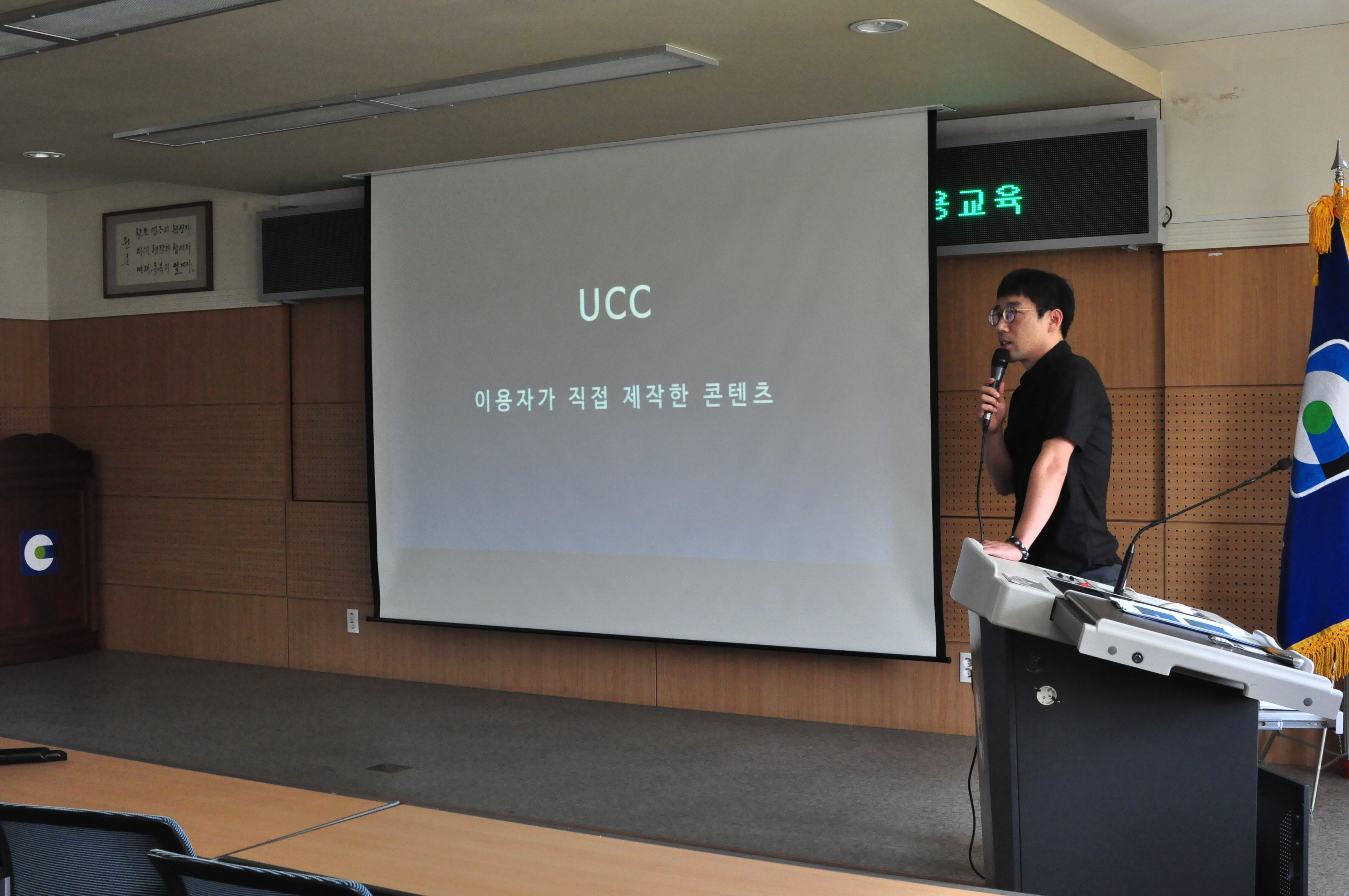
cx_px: 674
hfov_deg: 46.4
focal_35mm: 42
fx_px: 1572
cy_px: 448
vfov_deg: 31.8
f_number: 7.1
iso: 1600
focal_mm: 28
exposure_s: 1/40
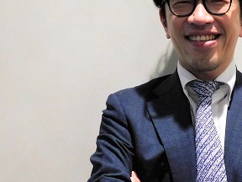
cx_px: 208
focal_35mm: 90
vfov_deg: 16.4
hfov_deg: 21.4
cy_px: 103
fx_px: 629
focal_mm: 6.3
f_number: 3.5
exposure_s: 1/30
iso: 280
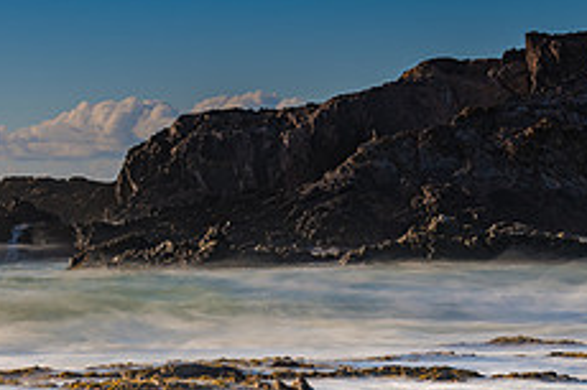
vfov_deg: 10.4
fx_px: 2134
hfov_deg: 15.6
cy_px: 336
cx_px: 140
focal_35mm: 131
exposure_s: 4
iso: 31
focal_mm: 50
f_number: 8
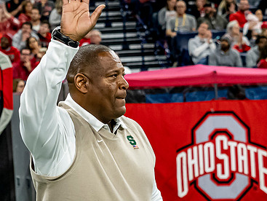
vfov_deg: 7.2
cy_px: 135
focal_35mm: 207
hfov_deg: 9.5
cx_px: 67
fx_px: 1598
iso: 2000
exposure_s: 1/1000
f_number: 2.8
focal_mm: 46
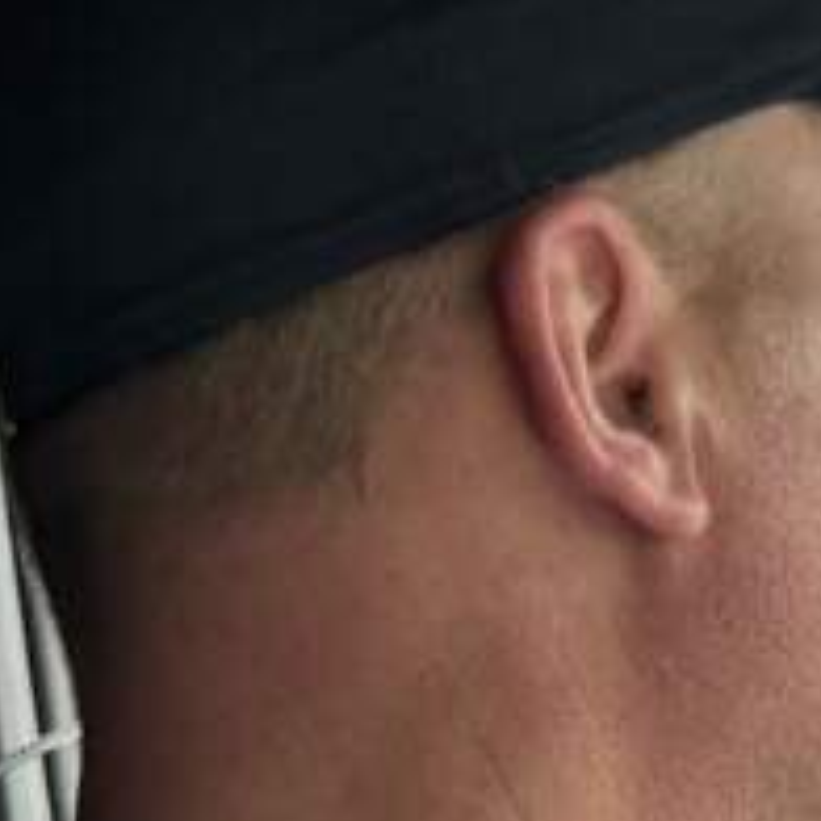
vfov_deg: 12.8
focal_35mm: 130
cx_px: 821
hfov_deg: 13.2
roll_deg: +6.3
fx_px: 3488
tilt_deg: +5.1
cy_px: 1164
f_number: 1.78
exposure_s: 1/227
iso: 64
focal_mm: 6.76
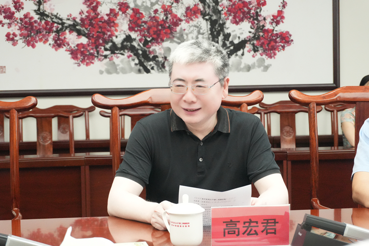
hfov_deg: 27.0
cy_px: 123
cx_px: 184
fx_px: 769
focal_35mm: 75
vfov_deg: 18.2
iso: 6400
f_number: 5.6
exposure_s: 1/250
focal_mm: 50
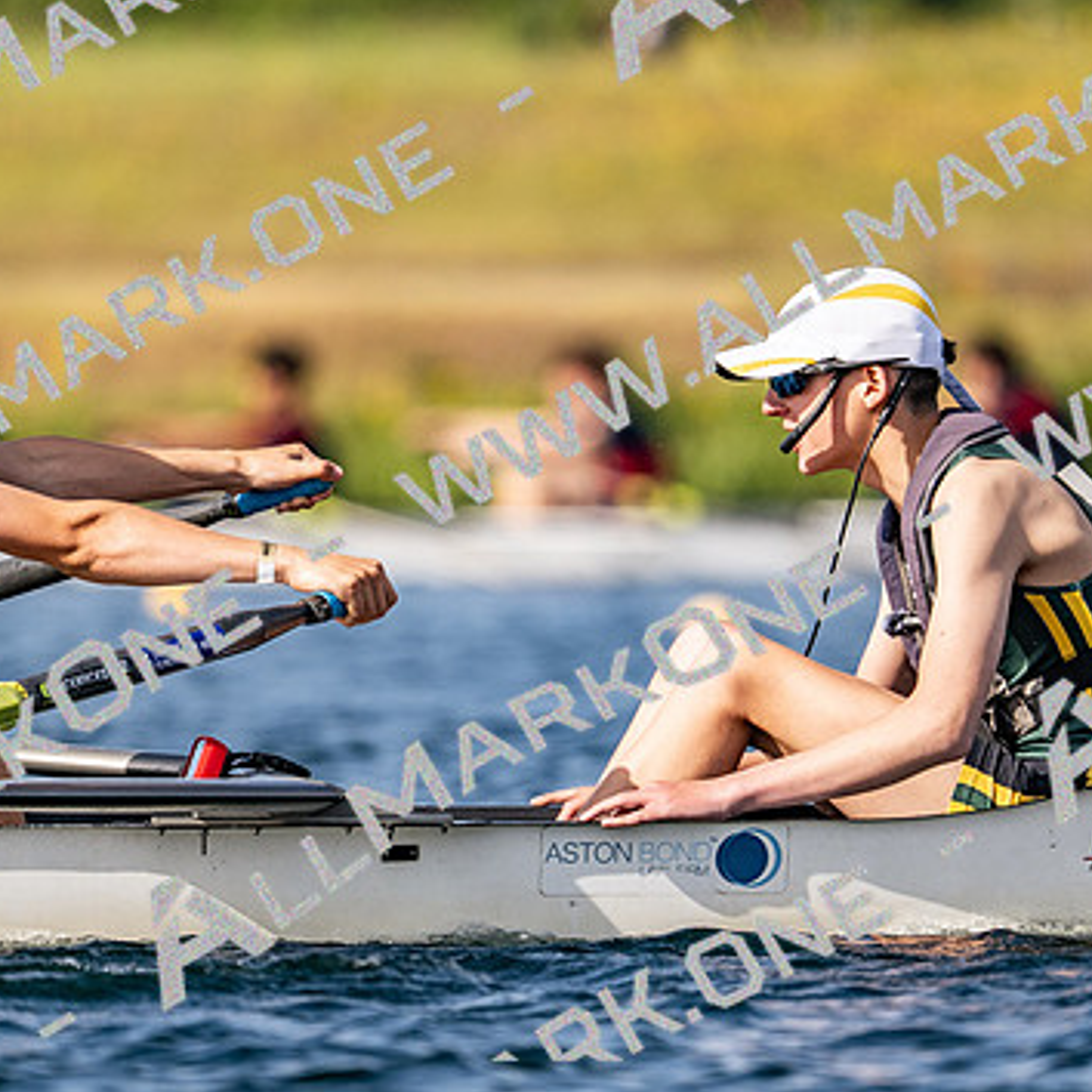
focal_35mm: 835
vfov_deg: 2.1
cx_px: 774
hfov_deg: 2.1
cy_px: 534
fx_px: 29801
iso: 180
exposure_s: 1/2500
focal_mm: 400
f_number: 4.5
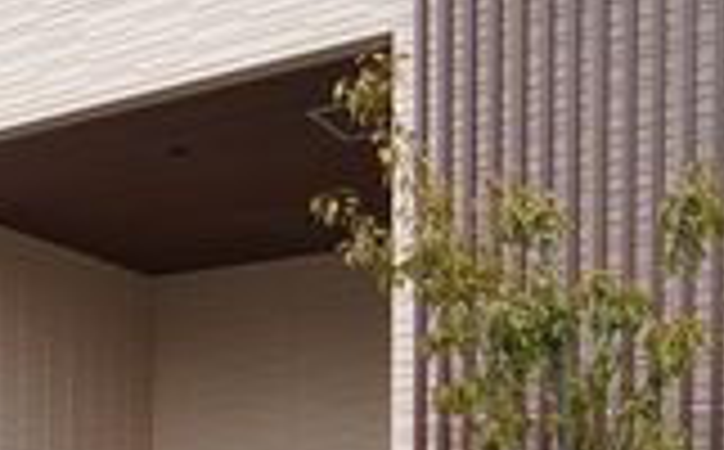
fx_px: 1497
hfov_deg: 26.0
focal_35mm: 76
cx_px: 27
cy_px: 585
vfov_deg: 16.2
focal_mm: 16
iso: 250
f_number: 4
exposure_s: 1/160
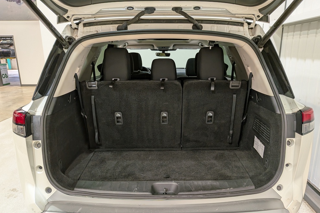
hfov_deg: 69.4
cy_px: 124
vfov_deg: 49.3
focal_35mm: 26
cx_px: 166
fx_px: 231
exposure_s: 1/120
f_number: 1.7
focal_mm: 4.53
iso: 165
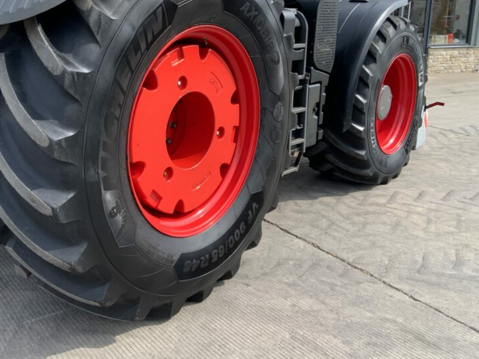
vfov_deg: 34.9
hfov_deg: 45.1
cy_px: 130
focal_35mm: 41
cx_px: 162
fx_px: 567
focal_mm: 3
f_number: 1.8
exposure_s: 1/509
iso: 16
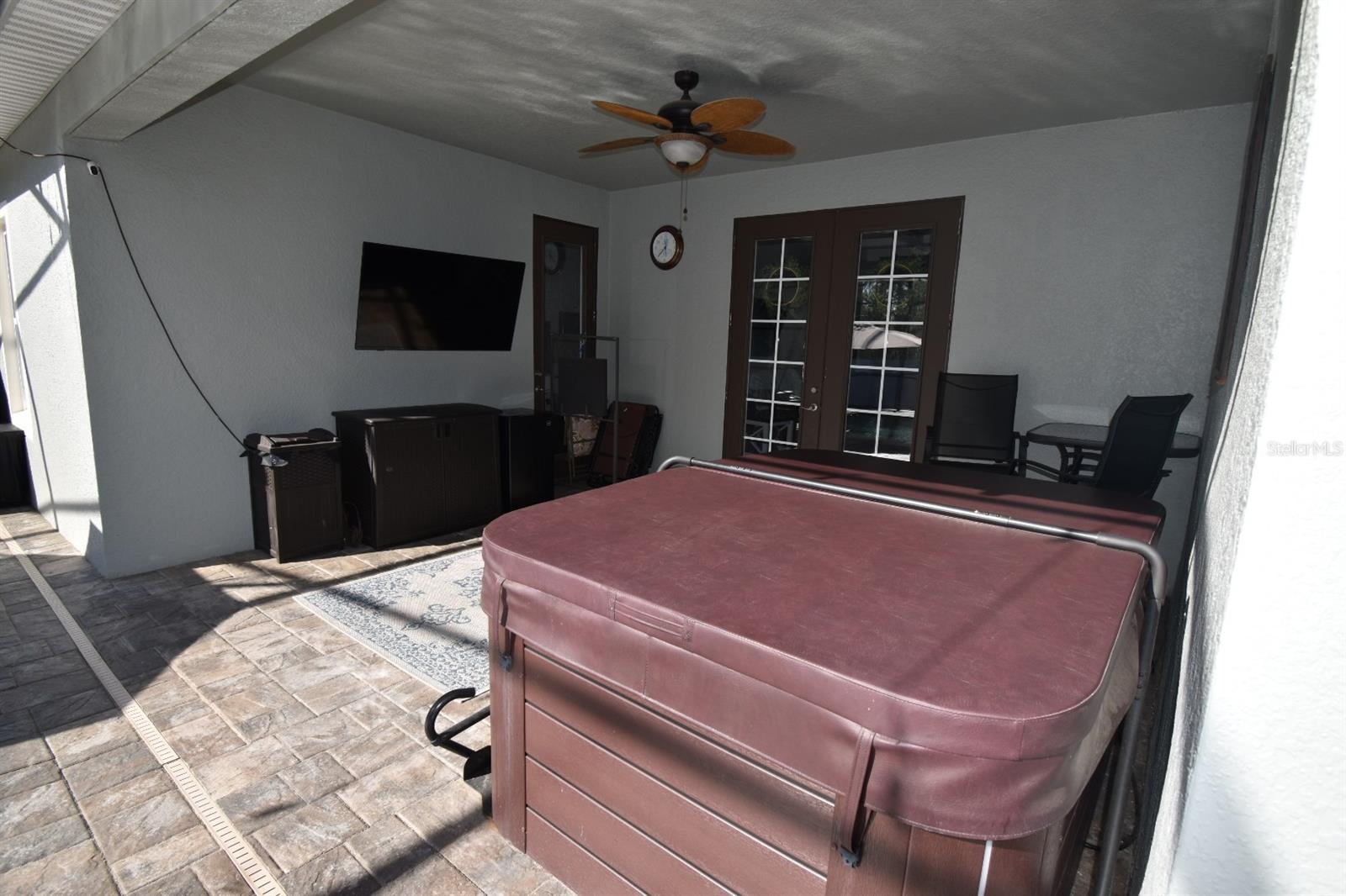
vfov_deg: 69.6
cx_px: 673
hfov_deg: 92.5
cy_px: 448
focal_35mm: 17
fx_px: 645
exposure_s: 1/160
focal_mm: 11.5
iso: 100
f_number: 6.3
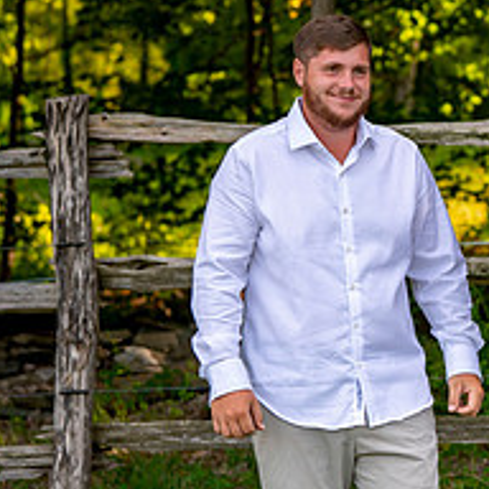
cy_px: 274
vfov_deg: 8.8
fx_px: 3164
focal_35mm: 198
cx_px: 727
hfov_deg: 8.6
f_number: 3.5
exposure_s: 1/800
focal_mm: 70
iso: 200
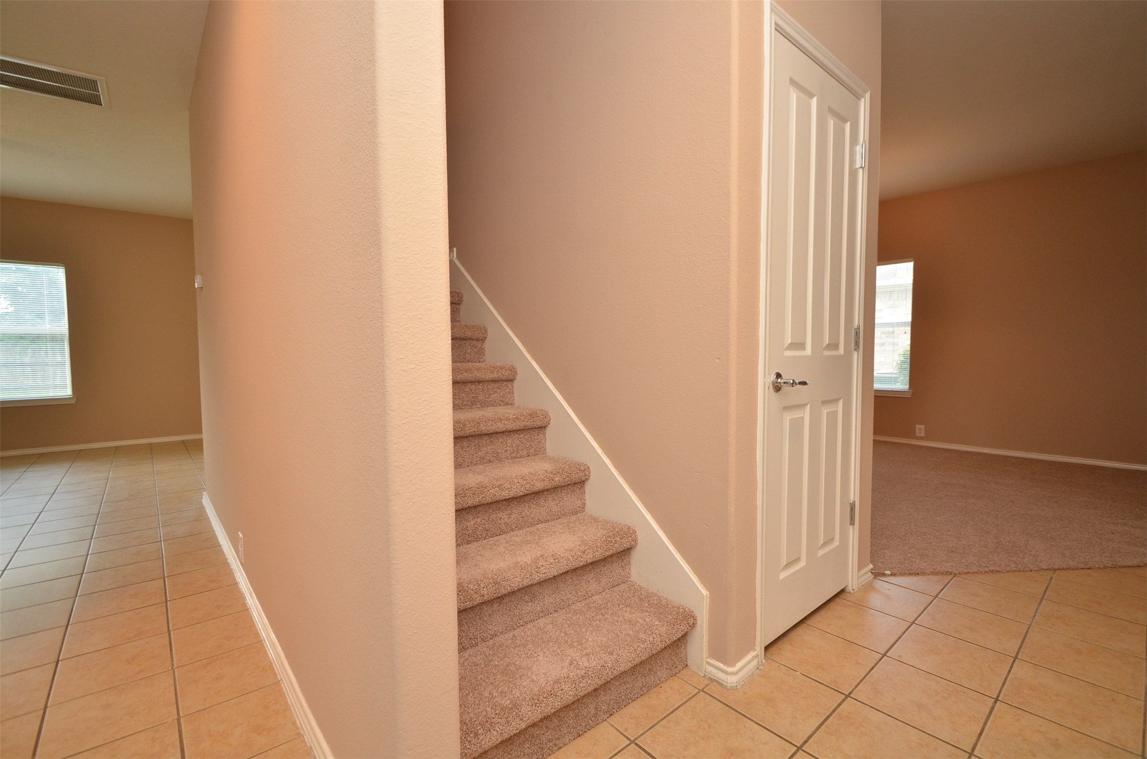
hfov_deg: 100.5
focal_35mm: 15
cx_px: 574
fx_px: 477
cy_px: 380
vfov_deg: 77.1
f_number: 6.3
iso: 640
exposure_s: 1/60
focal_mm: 10
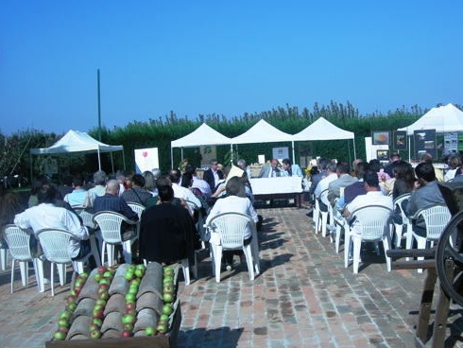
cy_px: 202
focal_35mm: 47
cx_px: 283
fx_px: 629
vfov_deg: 30.8
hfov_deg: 40.2
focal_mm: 7.5
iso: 64
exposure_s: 1/882
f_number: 3.8
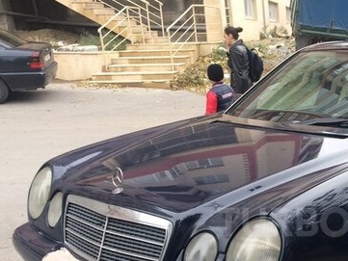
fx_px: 533
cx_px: 316
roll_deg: +0.7
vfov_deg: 26.8
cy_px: 222
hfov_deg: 34.1
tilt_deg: -19.1
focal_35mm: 53
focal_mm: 4.15
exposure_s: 1/121
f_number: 2.2
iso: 32
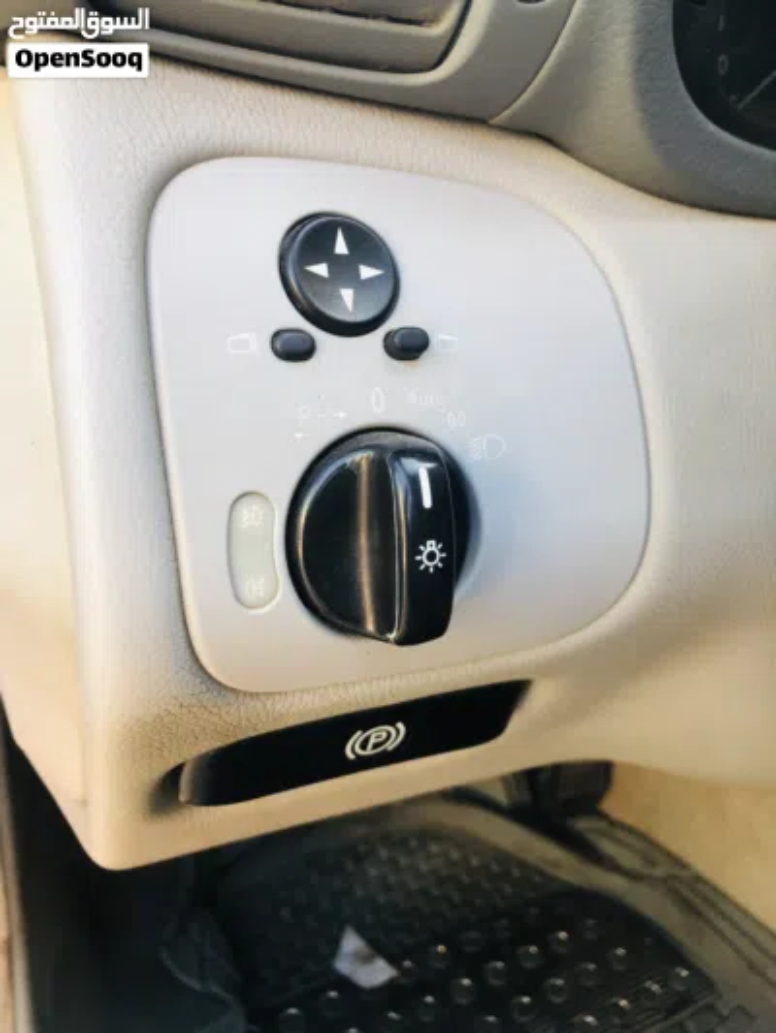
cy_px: 516
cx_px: 388
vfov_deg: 63.4
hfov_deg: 49.8
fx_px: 837
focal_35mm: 28
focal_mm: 3.99
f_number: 1.8
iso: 25
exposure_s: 1/40
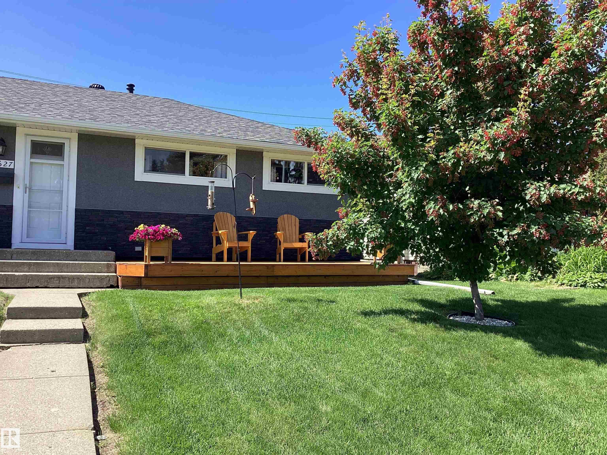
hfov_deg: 58.4
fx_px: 544
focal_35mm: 31
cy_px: 228
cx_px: 304
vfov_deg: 45.4
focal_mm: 3.3
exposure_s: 1/431
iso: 25
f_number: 2.4
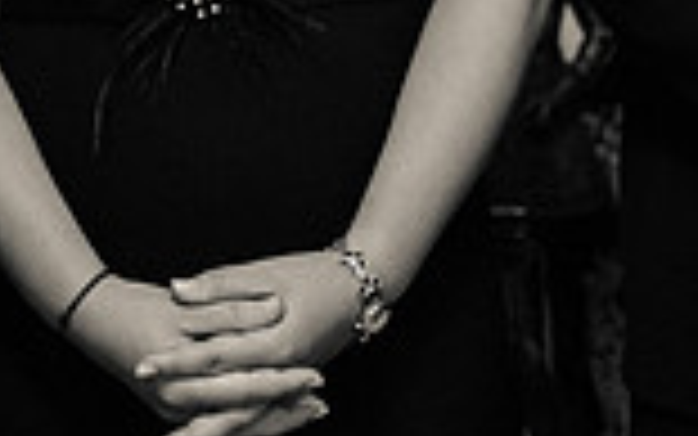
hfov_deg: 10.8
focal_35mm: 193
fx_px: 3673
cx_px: 160
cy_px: -355
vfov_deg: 6.6
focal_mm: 46
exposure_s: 1/100
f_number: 2.8
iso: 6400
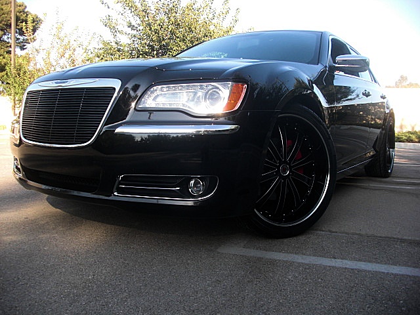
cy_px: 158
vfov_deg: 39.7
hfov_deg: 51.4
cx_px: 210
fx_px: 437
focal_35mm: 36
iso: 50
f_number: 2.8
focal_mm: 6.3
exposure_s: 1/160
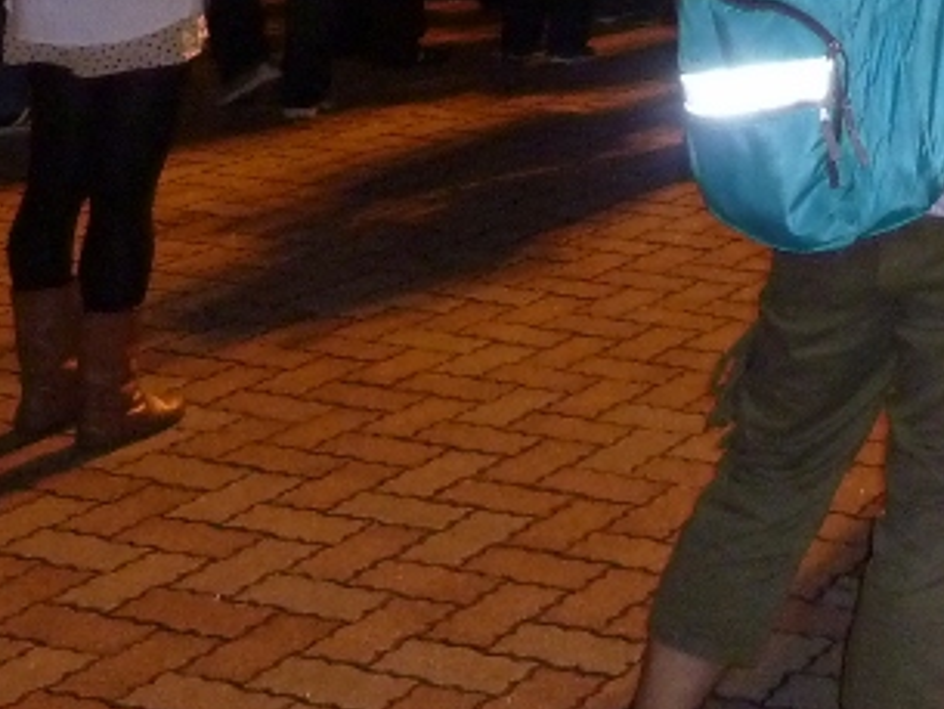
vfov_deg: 16.2
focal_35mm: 84
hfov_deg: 20.5
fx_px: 2292
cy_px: -319
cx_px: 1337
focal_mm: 4.5
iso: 400
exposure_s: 1/30
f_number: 3.3
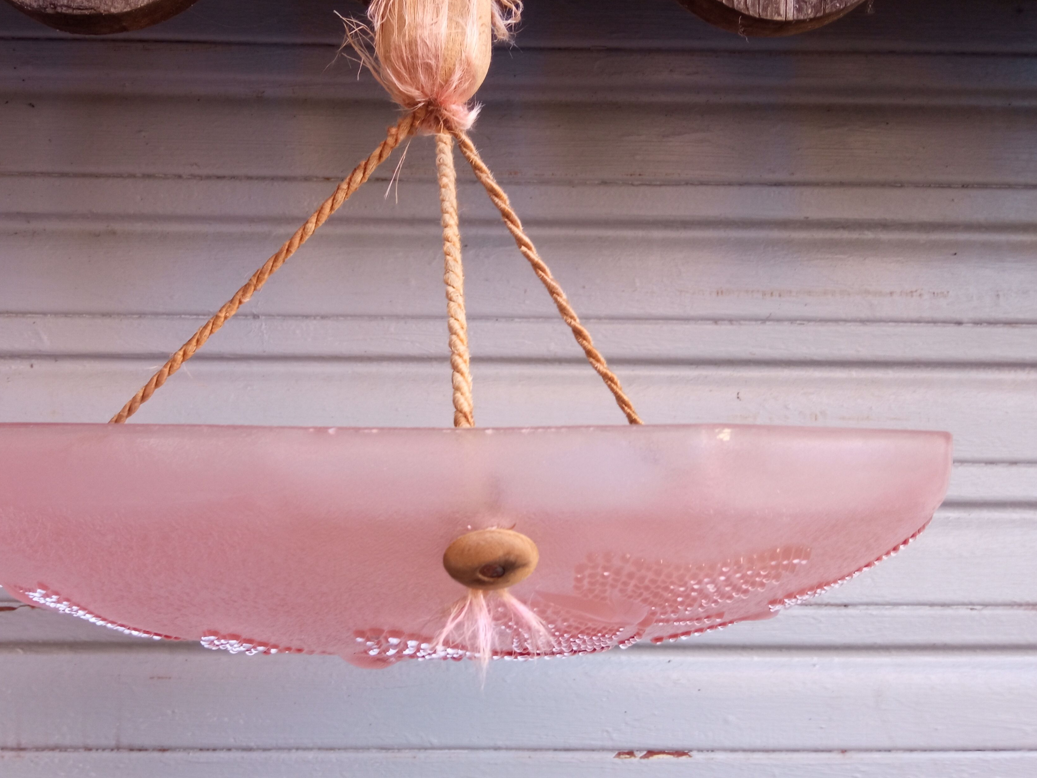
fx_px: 1019
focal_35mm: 34
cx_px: 429
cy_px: 343
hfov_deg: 53.7
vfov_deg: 41.7
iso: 141
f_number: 2.2
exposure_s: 1/33.3
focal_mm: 3.79
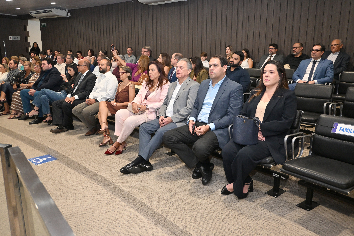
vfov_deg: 44.6
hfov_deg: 63.2
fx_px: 288
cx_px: 177
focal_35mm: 29
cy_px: 118
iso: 1250
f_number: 4
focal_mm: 19.5
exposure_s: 1/160
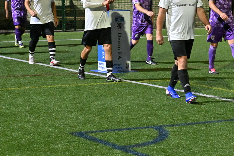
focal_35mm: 146
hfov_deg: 14.1
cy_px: 53
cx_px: 124
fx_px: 949
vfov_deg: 9.4
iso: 8000
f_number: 4.5
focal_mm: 66
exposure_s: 1/400
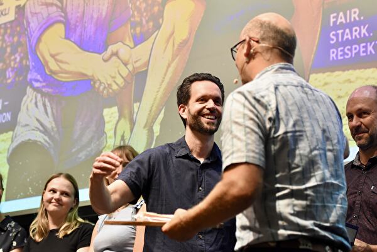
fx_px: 1099
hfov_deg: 19.5
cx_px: 188
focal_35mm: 105
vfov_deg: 13.0
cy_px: 126
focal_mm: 70
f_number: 2.8
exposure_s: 1/400
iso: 2000
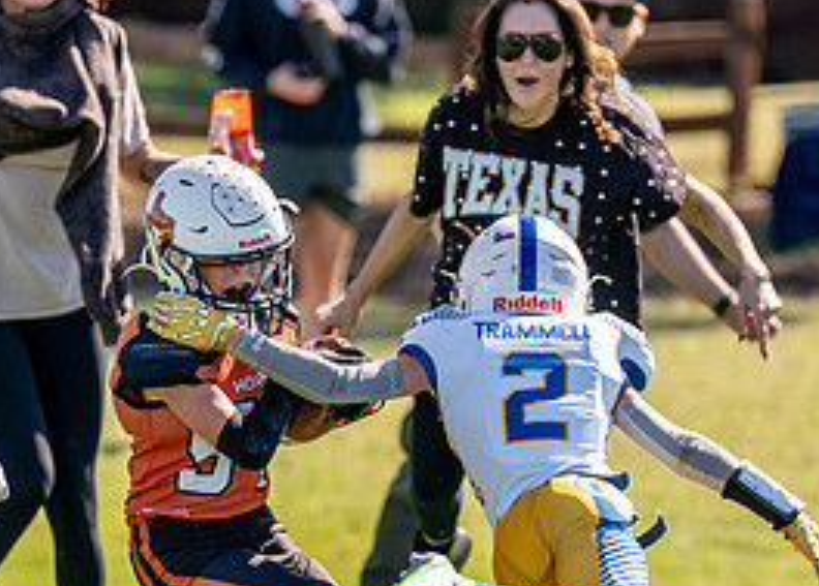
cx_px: 287
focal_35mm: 670
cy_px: 613
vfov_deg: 2.2
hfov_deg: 3.0
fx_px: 15596
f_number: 2.8
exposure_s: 1/4000
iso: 250
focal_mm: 200
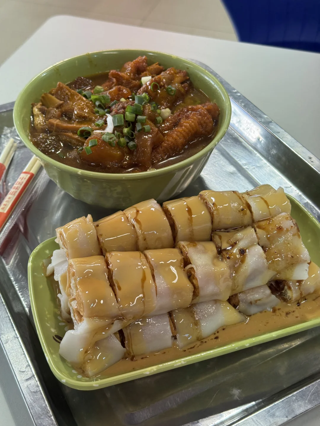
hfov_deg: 30.3
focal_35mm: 48
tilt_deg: -42.6
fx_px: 592
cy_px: 213
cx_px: 160
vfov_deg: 39.7
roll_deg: +1.3
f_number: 1.78
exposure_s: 1/100
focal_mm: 6.76
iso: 100
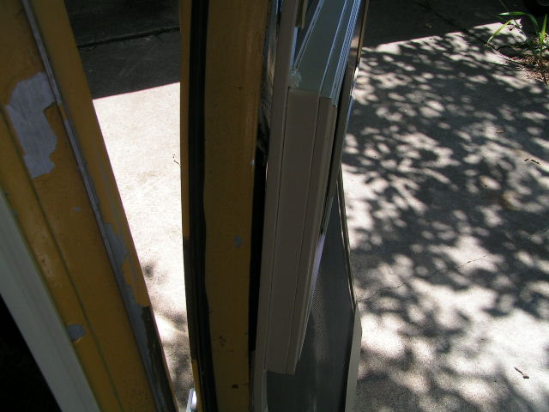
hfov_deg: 49.0
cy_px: 206
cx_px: 274
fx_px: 603
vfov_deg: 37.7
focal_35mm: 38
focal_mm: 5.8
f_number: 5.6
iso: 50
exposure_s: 1/200
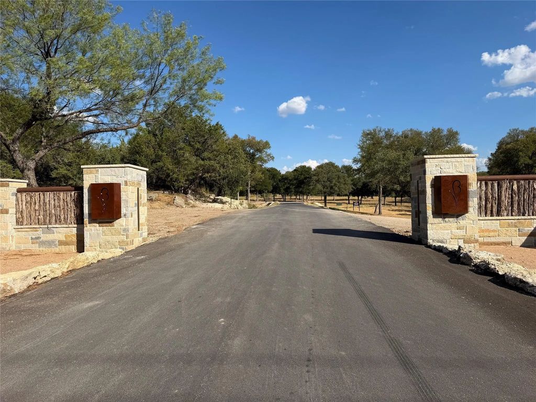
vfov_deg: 56.8
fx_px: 372
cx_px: 268
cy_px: 201
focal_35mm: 24
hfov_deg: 71.6
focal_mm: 6.76
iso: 80
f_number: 1.78
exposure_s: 1/5319
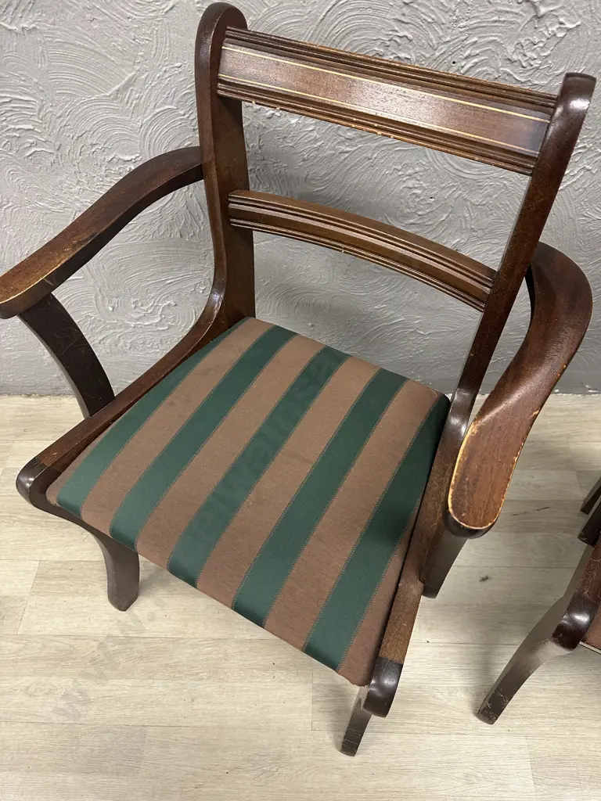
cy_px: 400
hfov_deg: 56.8
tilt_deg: -54.1
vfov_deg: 71.6
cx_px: 300
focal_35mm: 24
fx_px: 556
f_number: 1.78
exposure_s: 1/50
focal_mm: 6.86
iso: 250
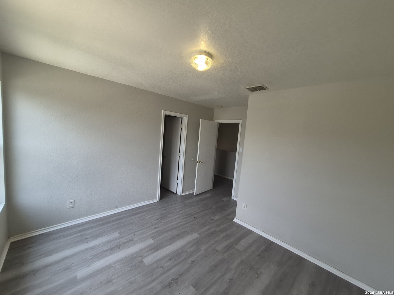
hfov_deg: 106.2
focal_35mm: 13
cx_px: 197
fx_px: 148
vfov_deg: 89.9
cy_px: 148
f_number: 2.2
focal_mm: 1.74
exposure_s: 1/359
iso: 125
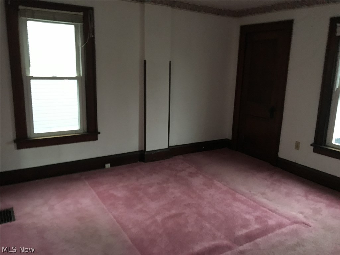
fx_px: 285
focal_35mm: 29
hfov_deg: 61.7
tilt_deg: -13.1
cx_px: 170
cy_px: 128
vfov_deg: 48.2
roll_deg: +0.1
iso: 200
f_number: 2.2
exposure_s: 1/15
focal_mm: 4.15
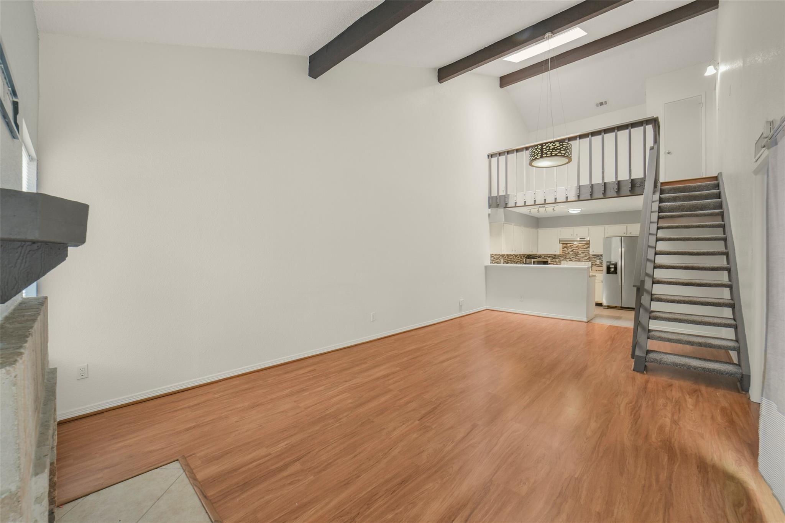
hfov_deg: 104.2
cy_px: 262
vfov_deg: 81.2
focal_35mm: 14
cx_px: 392
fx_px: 305
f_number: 11
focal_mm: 14
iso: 500
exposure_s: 1/8
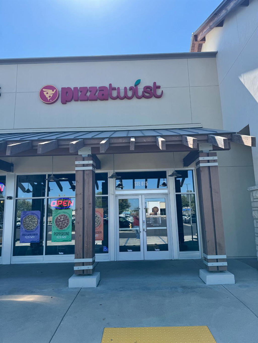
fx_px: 238
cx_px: 129
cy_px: 172
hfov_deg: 56.8
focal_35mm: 24
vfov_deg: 71.6
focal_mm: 6.76
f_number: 1.78
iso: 80
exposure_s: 1/1869
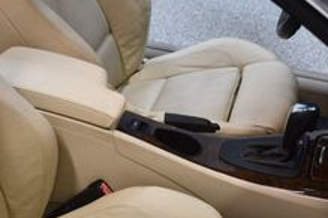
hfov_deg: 25.3
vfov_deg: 17.3
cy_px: 134
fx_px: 720
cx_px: 72
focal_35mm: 79
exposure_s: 1/125
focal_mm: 18
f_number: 3.5
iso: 1400
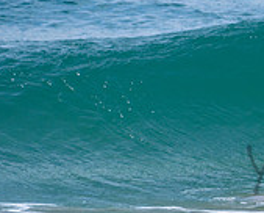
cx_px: 510
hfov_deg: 1.0
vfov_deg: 0.8
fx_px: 15420
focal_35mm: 1969
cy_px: 88
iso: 110
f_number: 5.6
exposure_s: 1/2000
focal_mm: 500
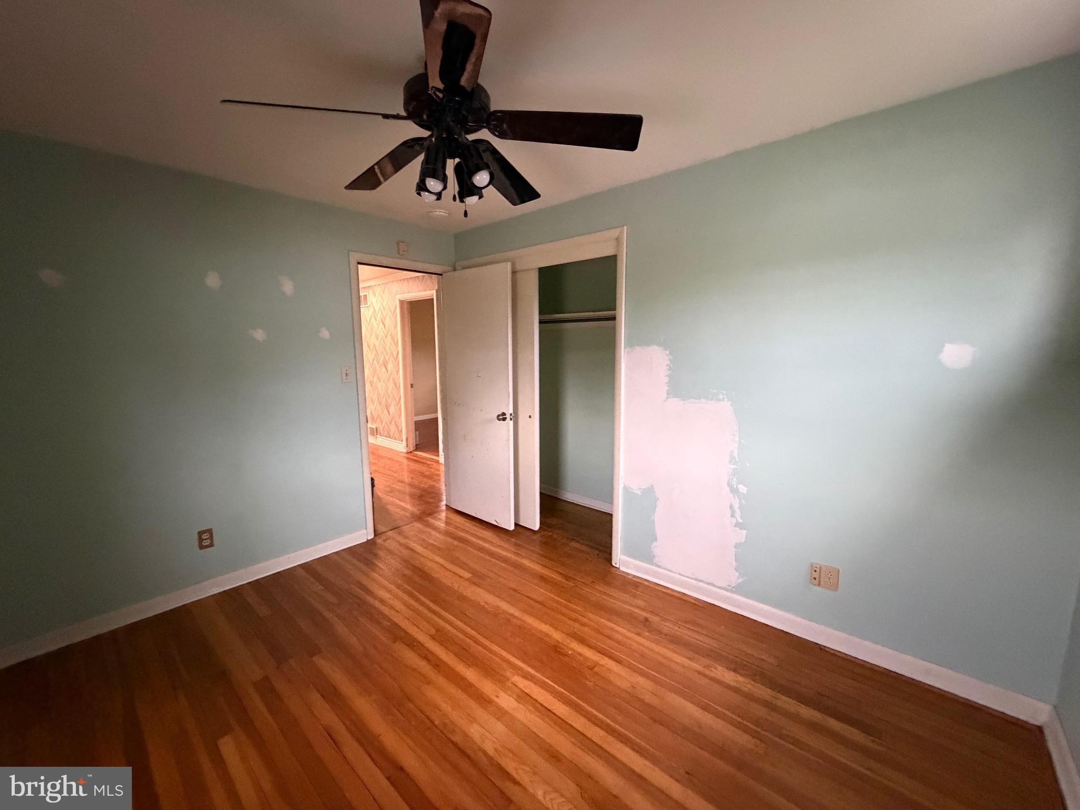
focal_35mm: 14
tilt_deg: -6.8
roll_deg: -0.1
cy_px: 405
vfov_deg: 85.7
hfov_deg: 102.1
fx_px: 437
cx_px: 540
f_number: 2.2
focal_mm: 2.22
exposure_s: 1/60
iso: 1250
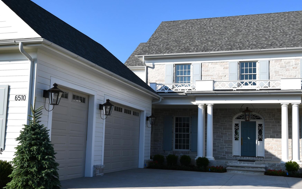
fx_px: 346
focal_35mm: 42
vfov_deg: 30.5
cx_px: 160
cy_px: 109
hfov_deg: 47.2
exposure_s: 1/320
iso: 100
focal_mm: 16
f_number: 9
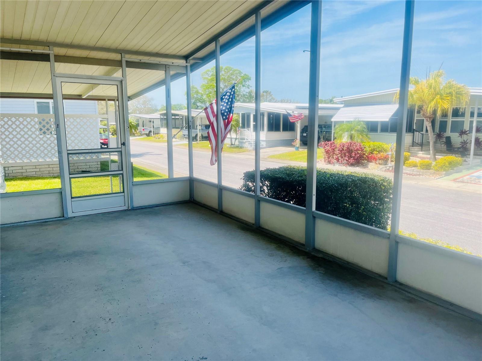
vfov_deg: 53.1
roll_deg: -0.2
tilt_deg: -10.2
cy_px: 180
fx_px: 362
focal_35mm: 26
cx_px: 241
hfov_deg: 67.3
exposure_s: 1/1151
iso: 50
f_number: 1.6
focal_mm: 5.1
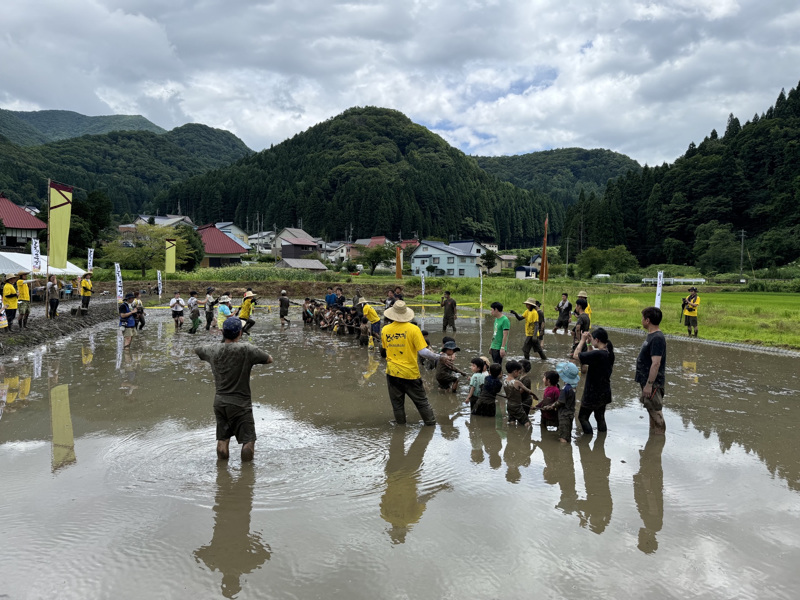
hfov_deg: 71.6
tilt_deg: -1.5
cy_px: 300
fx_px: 555
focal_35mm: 24
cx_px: 400
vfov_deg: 56.8
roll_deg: +0.4
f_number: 1.78
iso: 80
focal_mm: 6.76
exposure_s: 1/2174
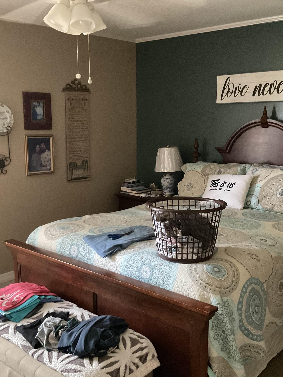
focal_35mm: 39
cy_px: 188
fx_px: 425
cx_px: 161
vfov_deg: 47.9
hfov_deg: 36.8
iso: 640
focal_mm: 3
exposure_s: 1/29
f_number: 1.8
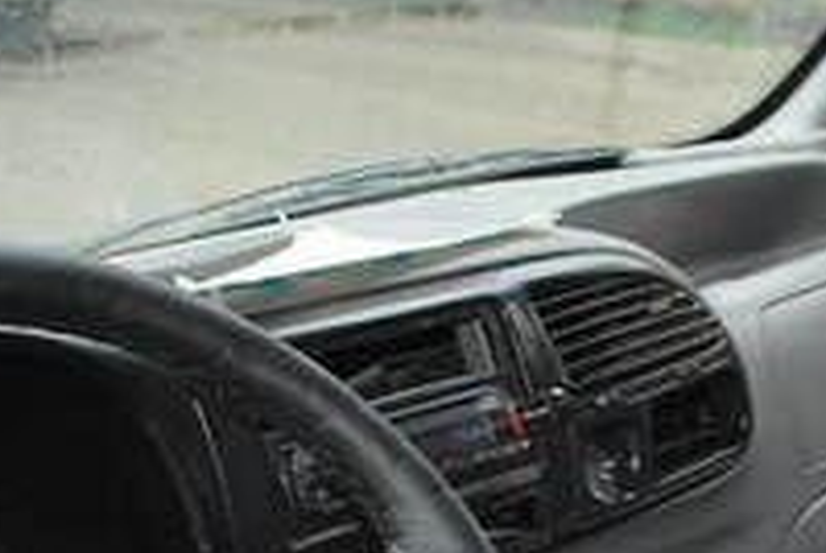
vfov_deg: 14.6
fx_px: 2045
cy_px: 763
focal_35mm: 89
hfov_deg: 22.4
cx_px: 702
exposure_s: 1/60
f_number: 3.5
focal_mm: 18
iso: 200
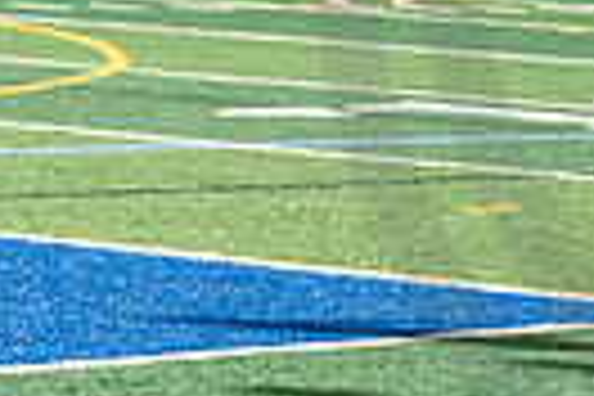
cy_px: -97
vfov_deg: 4.4
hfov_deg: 6.5
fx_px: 5082
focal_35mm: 308
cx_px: 1107
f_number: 3.5
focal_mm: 70
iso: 2500
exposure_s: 1/320
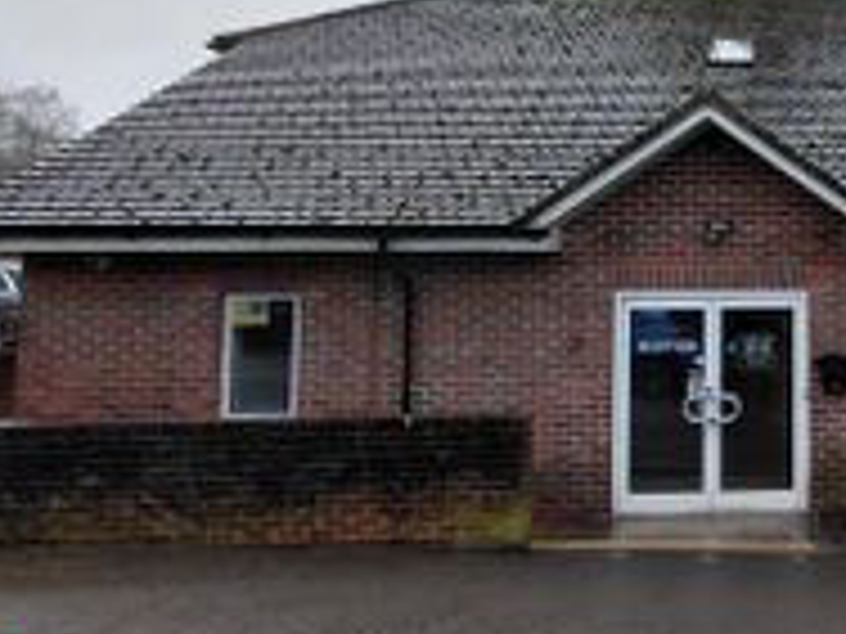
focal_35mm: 34
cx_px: 855
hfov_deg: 45.2
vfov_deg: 41.3
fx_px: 831
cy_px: 211
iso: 80
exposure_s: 1/120
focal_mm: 1.64
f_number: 2.2
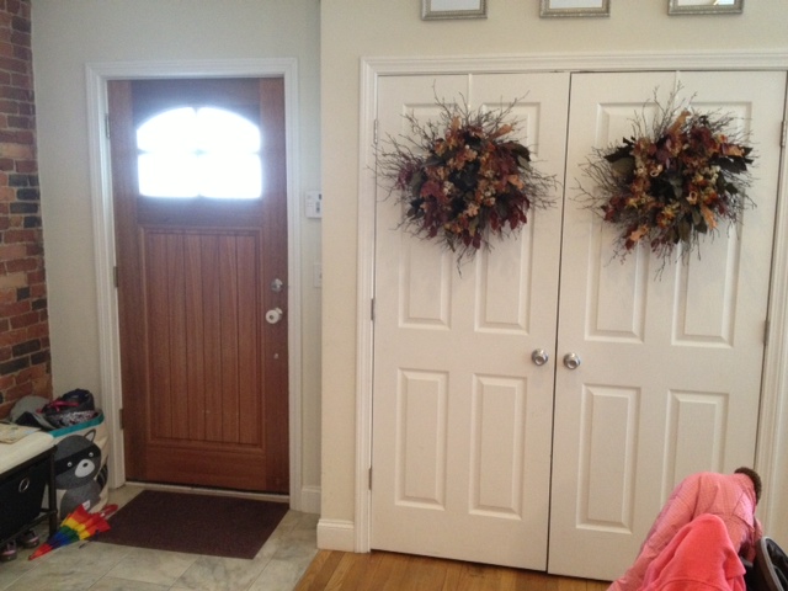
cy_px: 296
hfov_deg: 52.6
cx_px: 394
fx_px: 797
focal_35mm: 35
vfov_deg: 40.7
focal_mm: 4.28
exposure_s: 1/20
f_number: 2.4
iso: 320
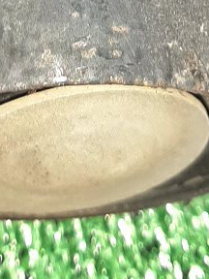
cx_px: 47
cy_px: -190
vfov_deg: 13.8
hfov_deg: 11.4
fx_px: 1047
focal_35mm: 130
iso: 170
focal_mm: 3.93
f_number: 1.7
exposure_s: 1/50
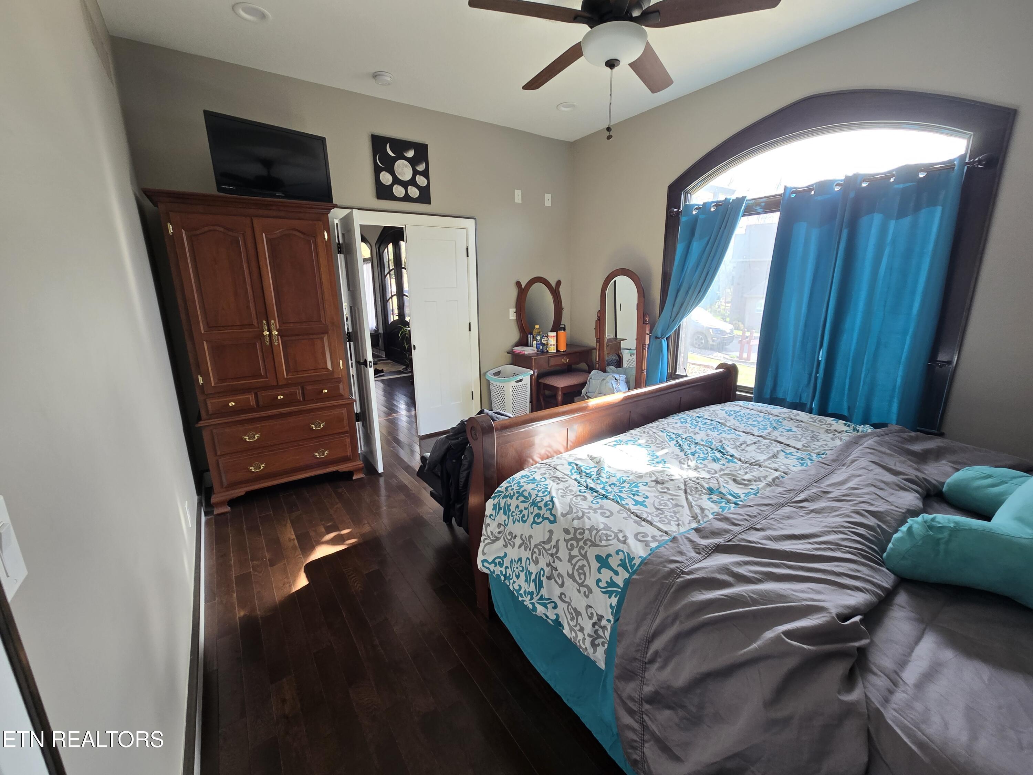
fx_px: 388
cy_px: 388
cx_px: 516
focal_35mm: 13
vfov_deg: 89.9
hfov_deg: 106.2
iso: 100
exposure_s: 1/60
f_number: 2.2
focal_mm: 2.2
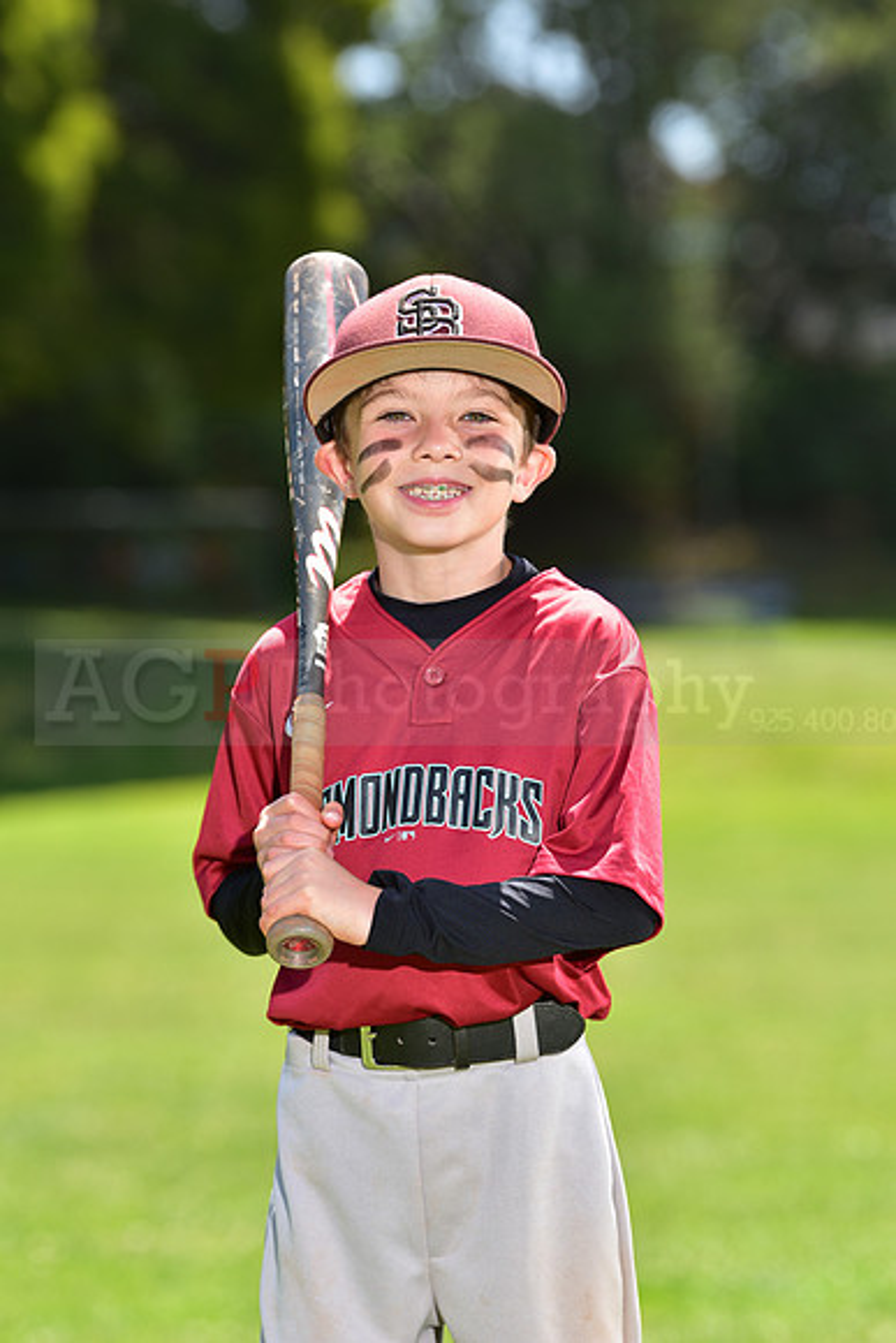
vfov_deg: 12.1
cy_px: 672
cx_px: 448
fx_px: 6342
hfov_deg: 8.1
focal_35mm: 170
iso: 80
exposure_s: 1/200
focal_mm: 170
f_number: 5
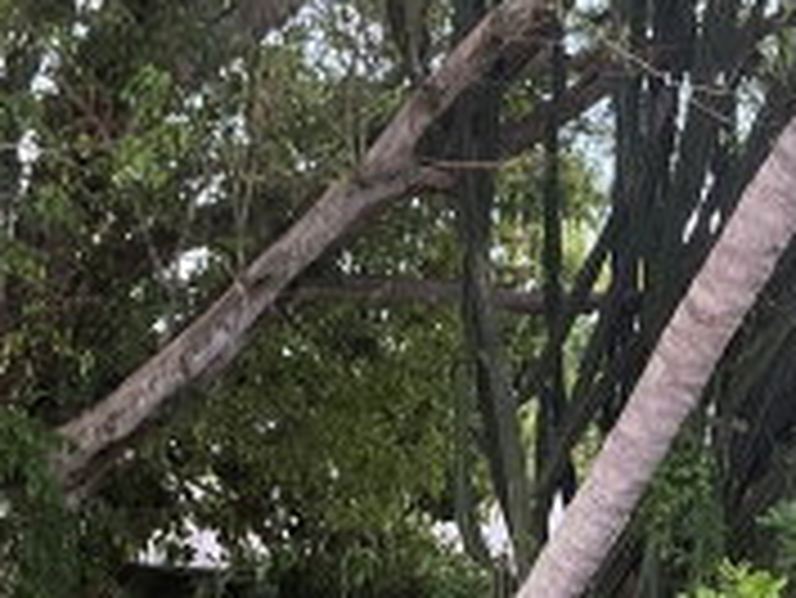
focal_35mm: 84
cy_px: 782
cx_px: 423
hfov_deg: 23.3
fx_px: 1933
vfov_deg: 16.6
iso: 200
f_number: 1.8
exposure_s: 1/60
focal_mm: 3
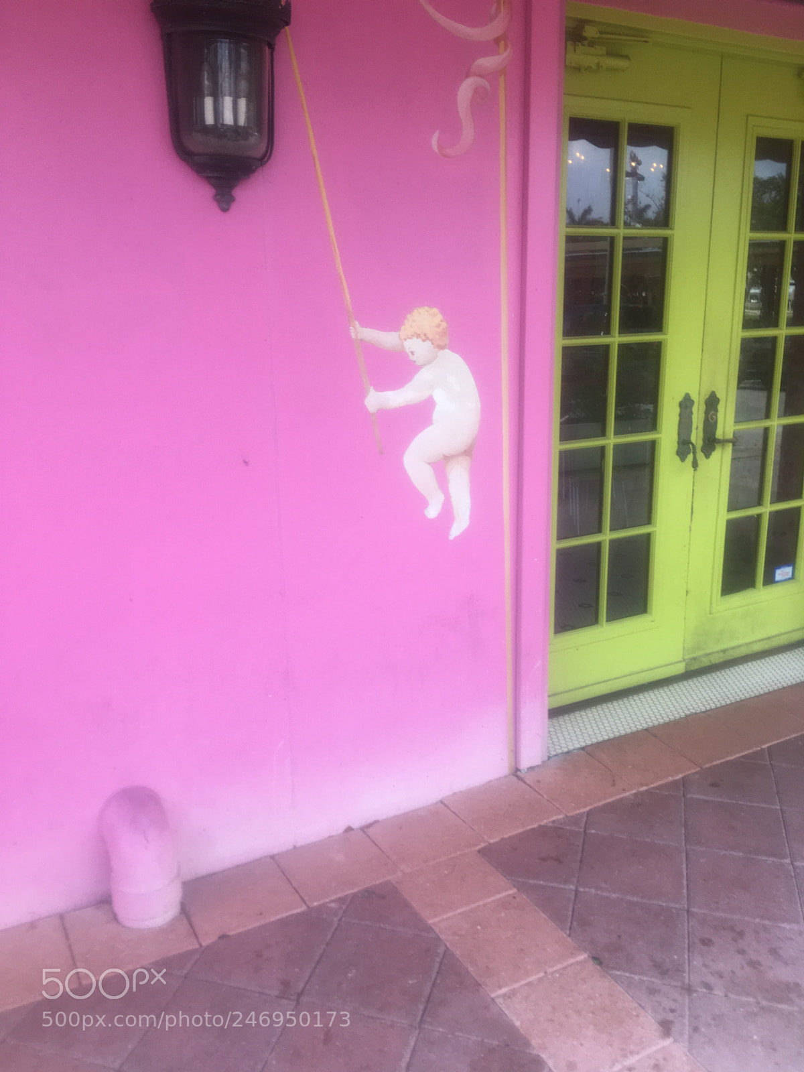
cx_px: 402
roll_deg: -0.3
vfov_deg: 61.7
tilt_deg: -11.0
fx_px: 898
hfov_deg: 48.2
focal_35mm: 29
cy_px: 536
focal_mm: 4.15
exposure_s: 1/195
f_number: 2.2
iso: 25
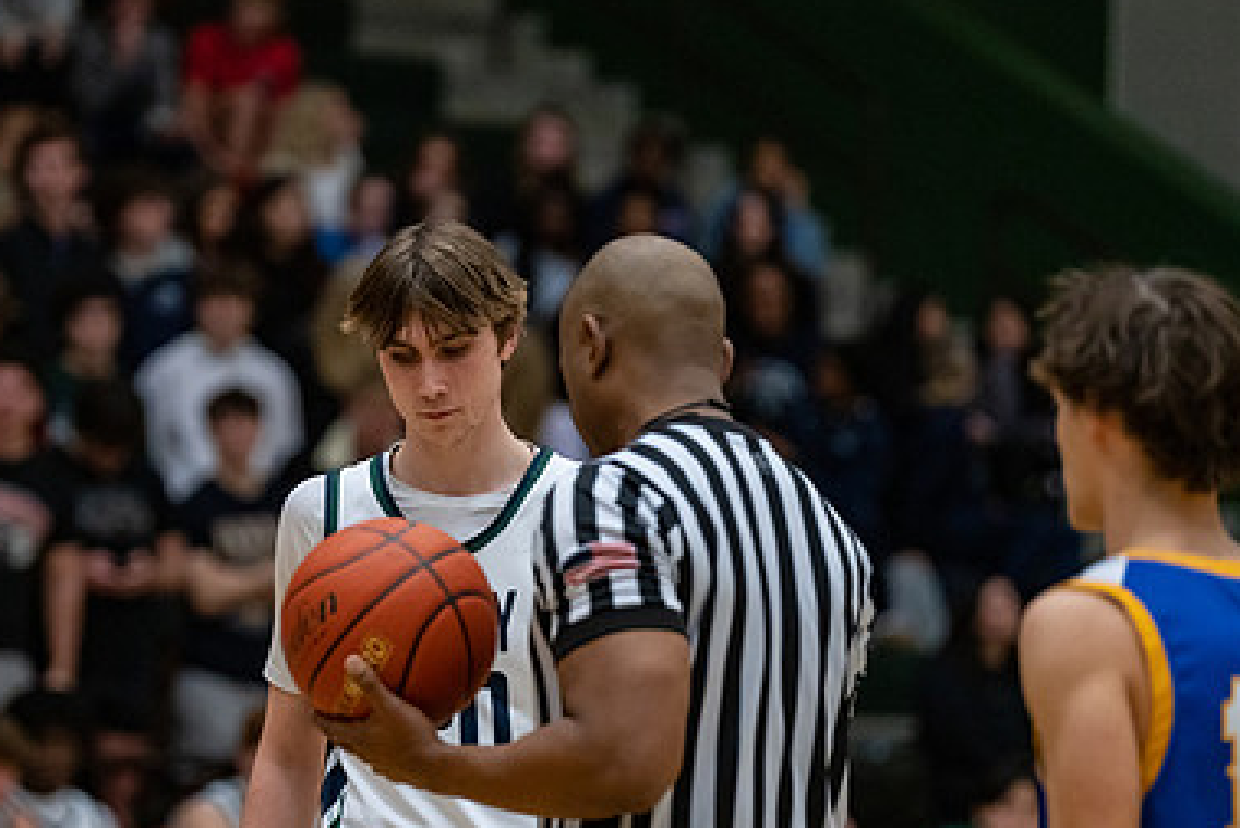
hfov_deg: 8.7
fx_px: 8166
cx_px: 429
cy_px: 509
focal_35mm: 237
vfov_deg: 5.8
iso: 4000
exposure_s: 1/1000
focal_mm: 155
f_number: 2.8
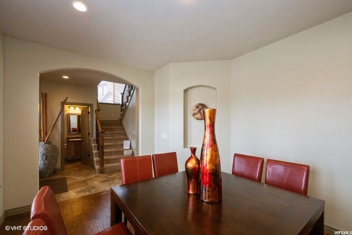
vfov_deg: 77.4
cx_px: 176
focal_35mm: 15
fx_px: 147
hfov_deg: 100.4
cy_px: 118
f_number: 9.5
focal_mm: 10
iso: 320
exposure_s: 1/10
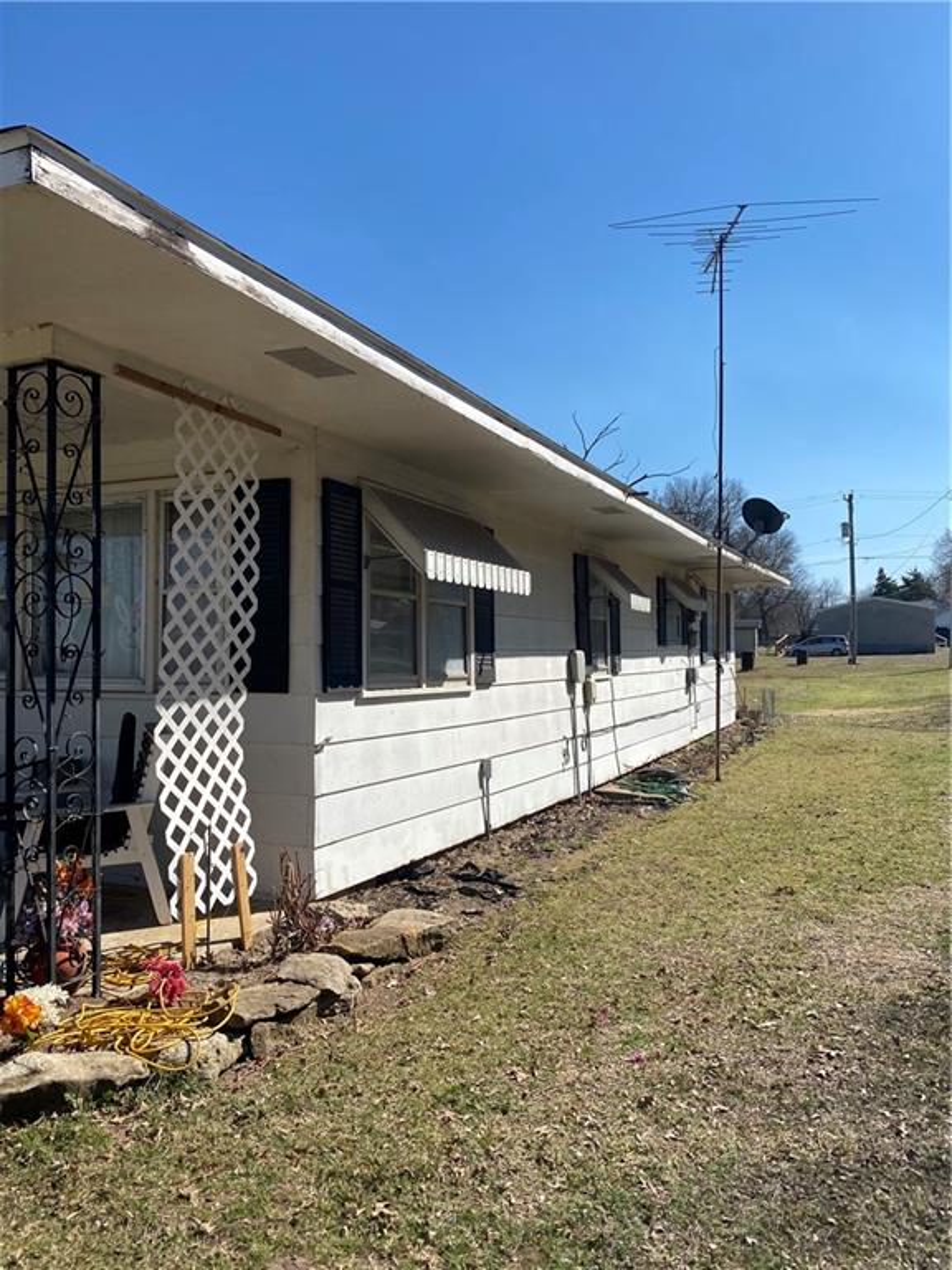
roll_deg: +2.5
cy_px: 635
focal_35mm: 26
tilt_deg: -1.0
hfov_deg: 53.1
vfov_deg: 67.3
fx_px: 953
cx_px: 476
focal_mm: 4.25
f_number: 1.8
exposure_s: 1/3497
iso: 32
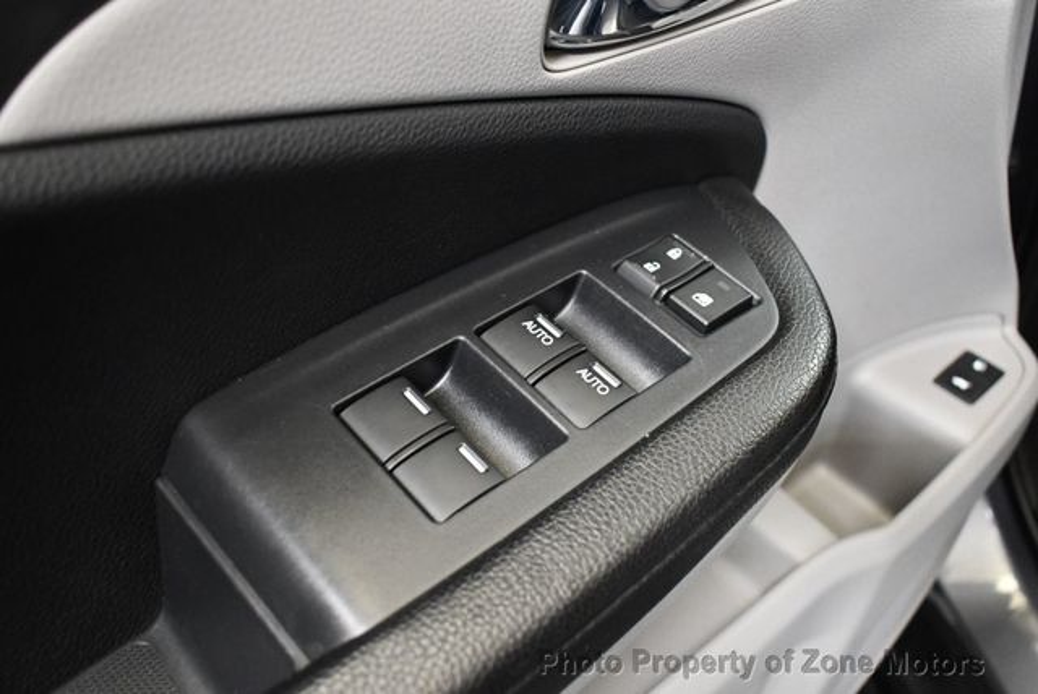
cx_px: 519
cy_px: 347
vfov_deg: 36.9
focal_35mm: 36
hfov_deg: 53.1
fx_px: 1039
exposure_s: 1/60
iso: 3200
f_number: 3.5
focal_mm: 18
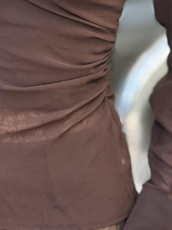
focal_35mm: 159
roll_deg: +0.0
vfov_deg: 12.4
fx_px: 1053
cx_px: -11
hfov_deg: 9.3
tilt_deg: -15.4
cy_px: 55
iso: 80
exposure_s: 1/351
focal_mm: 6.86
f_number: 1.78
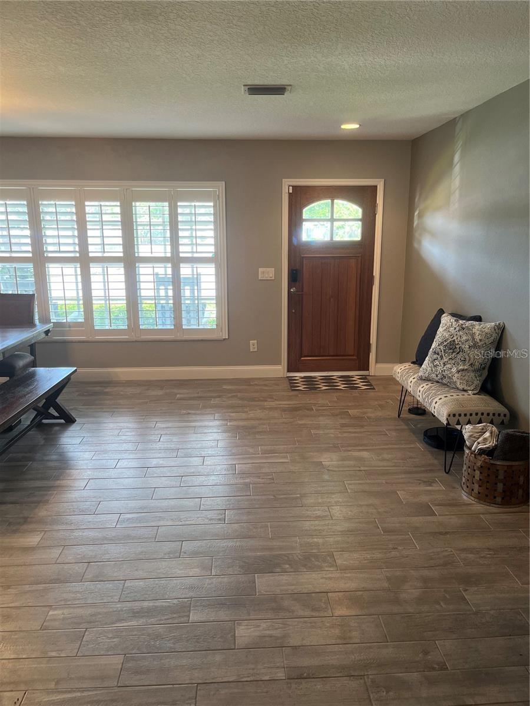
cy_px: 353
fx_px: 531
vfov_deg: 67.3
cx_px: 265
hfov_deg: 53.1
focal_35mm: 26
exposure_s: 1/60
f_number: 1.6
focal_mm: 5.1
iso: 100
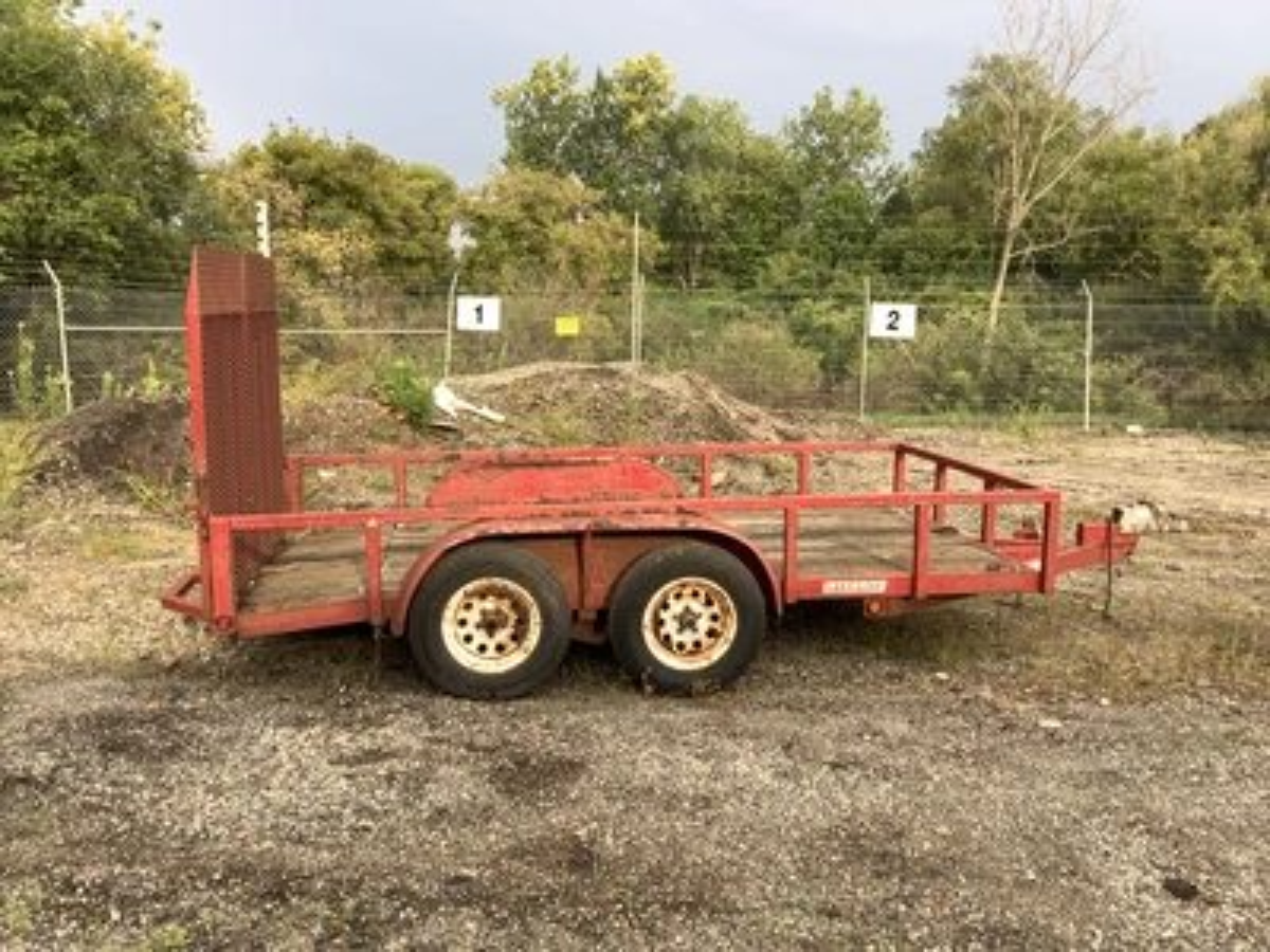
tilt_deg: -8.4
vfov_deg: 45.4
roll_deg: +0.3
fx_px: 1137
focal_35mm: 31
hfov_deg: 58.4
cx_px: 635
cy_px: 476
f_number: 2.4
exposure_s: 1/126
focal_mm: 3.3
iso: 25
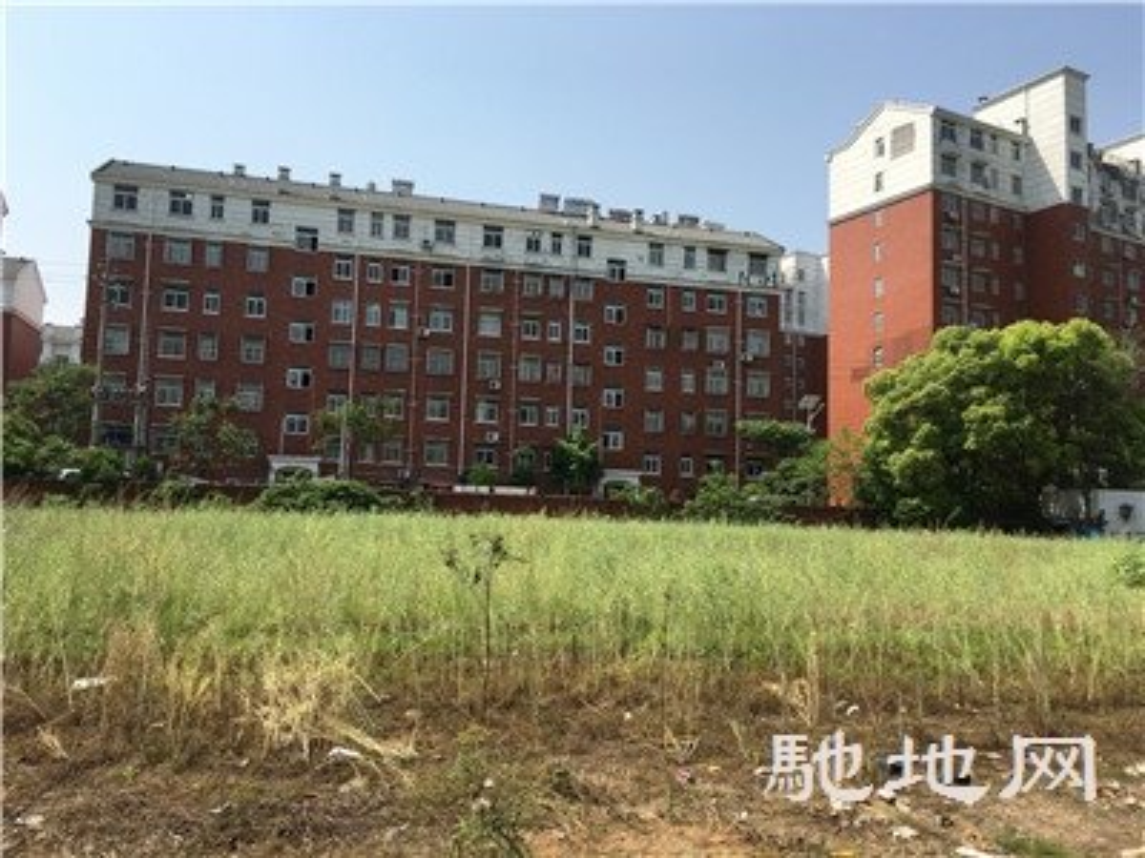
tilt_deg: +5.5
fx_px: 959
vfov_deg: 48.2
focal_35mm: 29
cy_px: 429
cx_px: 572
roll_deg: -1.1
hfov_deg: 61.7
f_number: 2.2
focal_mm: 4.15
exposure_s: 1/1261
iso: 25
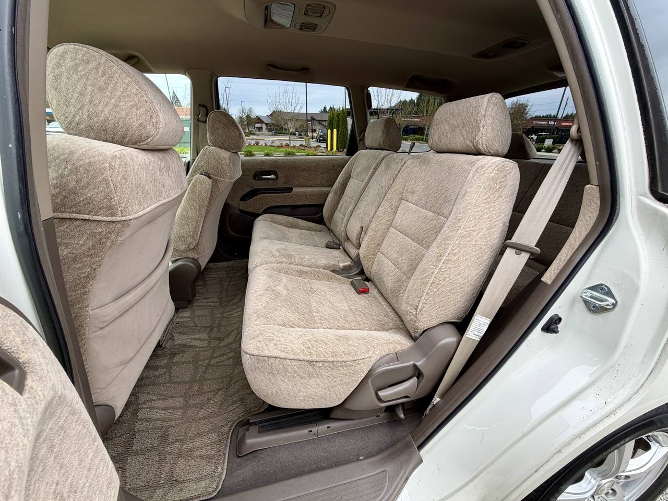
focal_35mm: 14
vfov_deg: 85.7
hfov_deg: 102.1
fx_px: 270
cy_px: 250
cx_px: 334
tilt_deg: -24.3
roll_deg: -0.4
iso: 40
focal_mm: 2.22
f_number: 2.2
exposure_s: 1/154
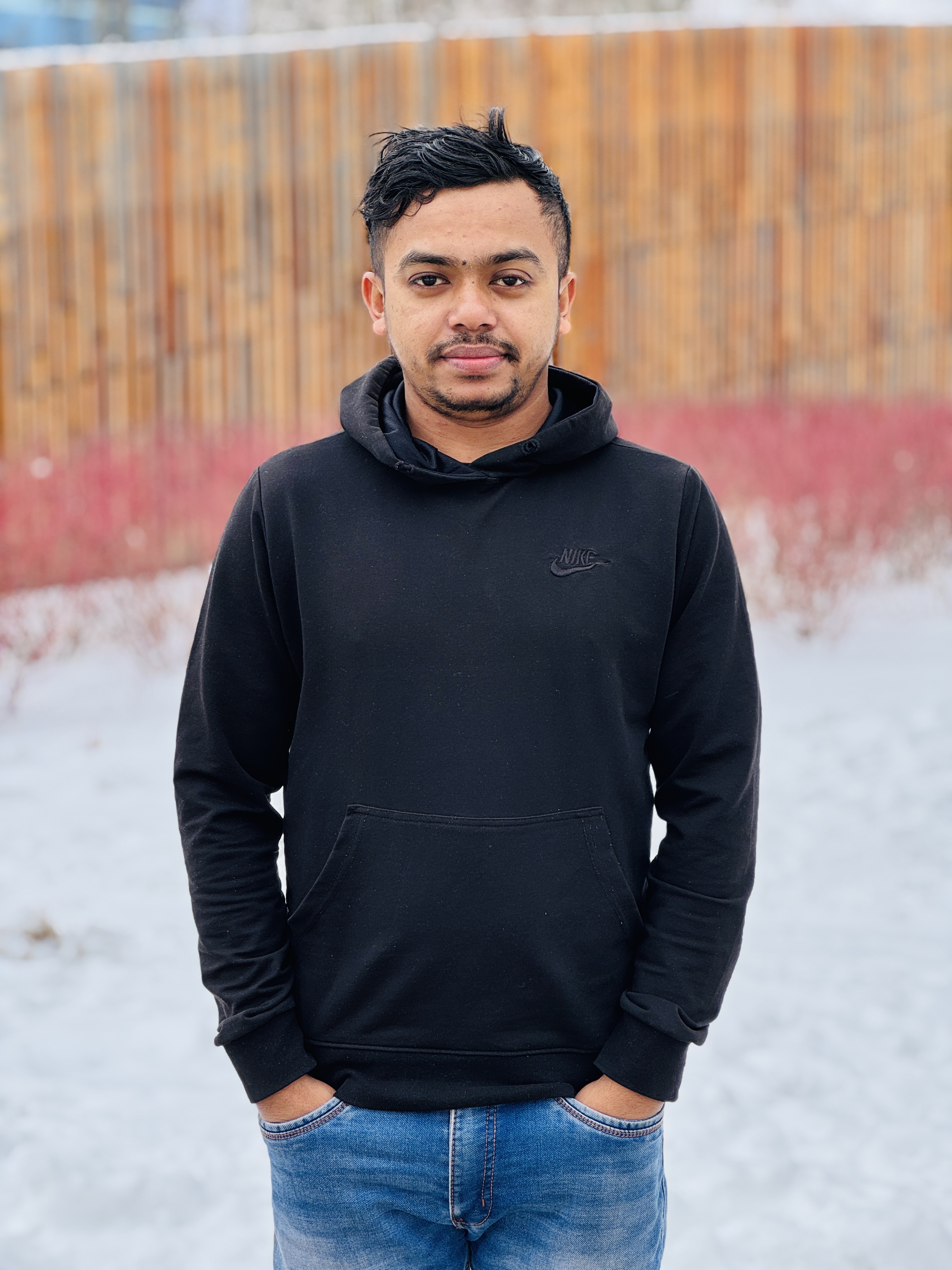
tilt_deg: -4.5
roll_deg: +0.2
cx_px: 476
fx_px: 2824
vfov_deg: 25.3
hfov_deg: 19.1
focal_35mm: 77
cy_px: 635
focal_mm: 9
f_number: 2.8
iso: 25
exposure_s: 1/99
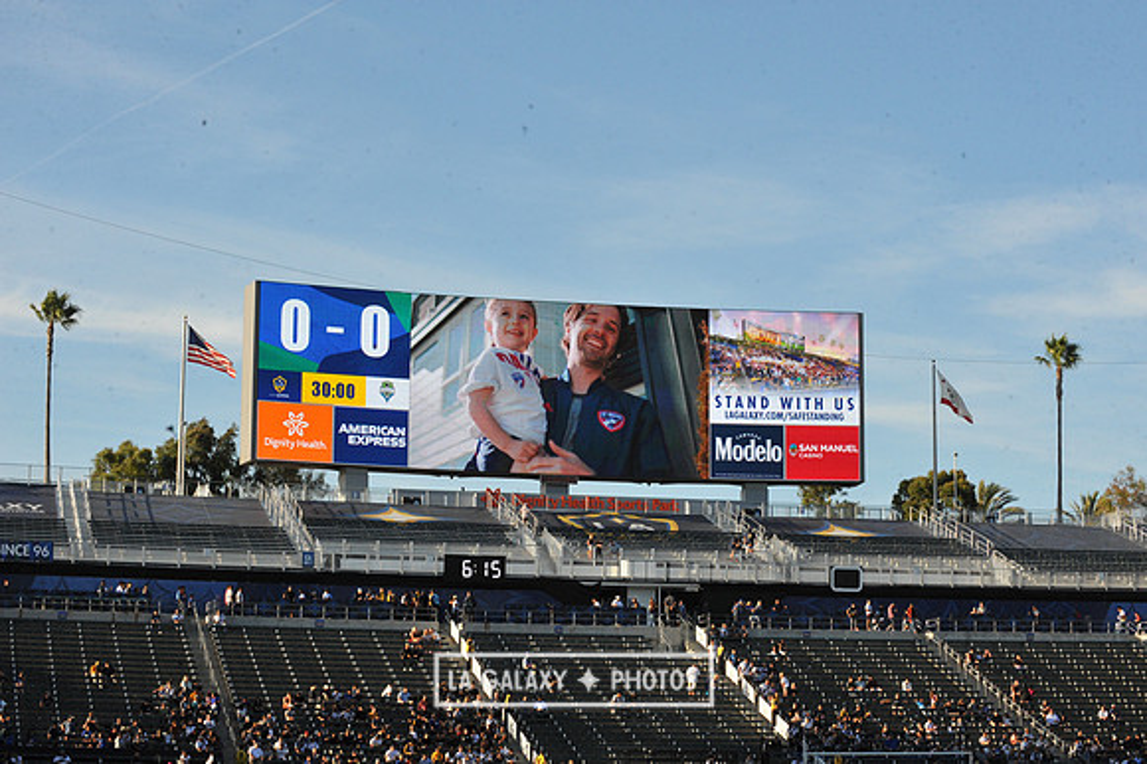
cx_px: 574
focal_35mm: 80
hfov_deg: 25.4
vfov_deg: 17.0
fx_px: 2547
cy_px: 382
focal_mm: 80
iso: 1600
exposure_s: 1/1000
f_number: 16
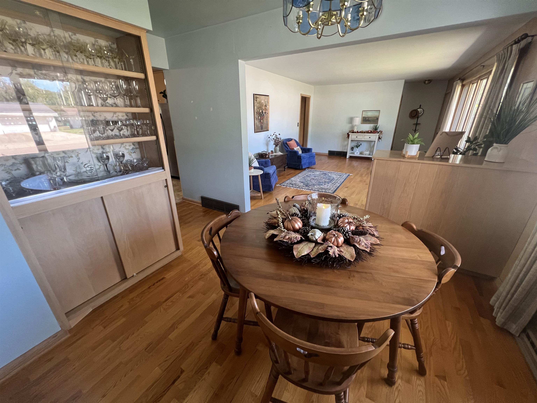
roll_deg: -0.2
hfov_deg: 106.2
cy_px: 202
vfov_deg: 89.9
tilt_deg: -22.3
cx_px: 268
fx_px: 202
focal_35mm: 13
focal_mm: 1.57
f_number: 1.8
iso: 250
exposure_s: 1/63
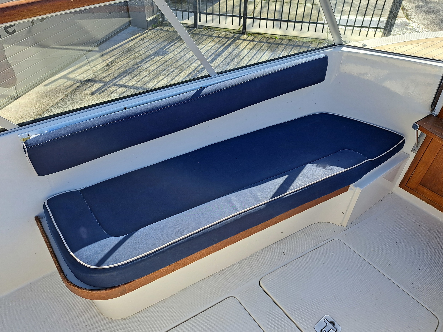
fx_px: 307
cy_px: 166
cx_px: 222
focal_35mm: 24
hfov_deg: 71.6
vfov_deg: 56.8
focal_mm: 5.23
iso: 50
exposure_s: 1/443
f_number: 1.8
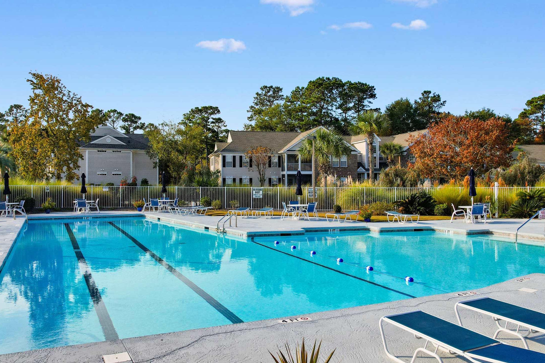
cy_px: 171
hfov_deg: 60.3
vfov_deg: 42.3
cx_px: 278
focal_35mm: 31
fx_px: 469
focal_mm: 8.38
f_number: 2.8
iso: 150
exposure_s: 1/350
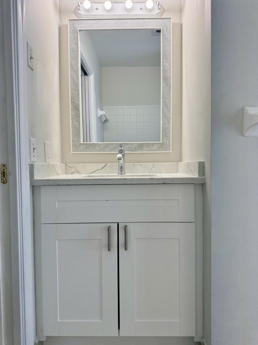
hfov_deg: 56.8
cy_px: 172
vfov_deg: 71.6
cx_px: 129
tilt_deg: -2.6
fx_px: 239
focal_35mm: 24
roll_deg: +2.4
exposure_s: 1/147
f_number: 1.78
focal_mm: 6.76
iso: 64
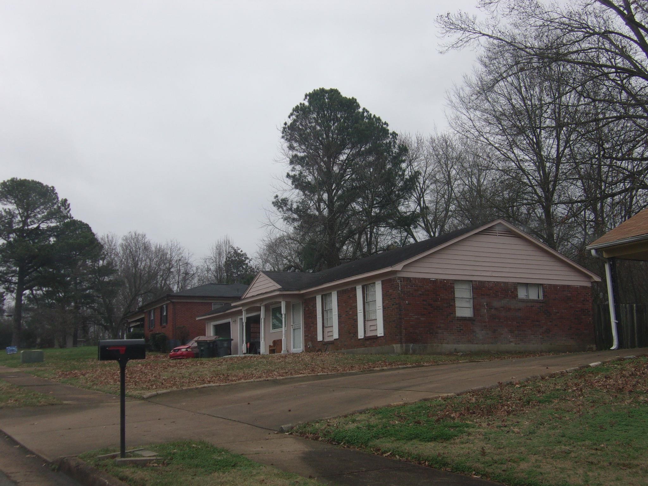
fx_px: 786
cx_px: 324
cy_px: 243
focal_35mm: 42
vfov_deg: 34.3
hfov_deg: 44.8
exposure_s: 1/210
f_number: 3.7
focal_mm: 7.6
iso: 80
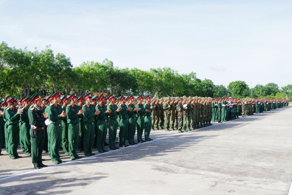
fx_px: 255
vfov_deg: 41.7
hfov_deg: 59.5
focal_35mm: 32
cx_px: 146
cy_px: 98
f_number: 20
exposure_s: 1/30
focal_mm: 21
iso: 400
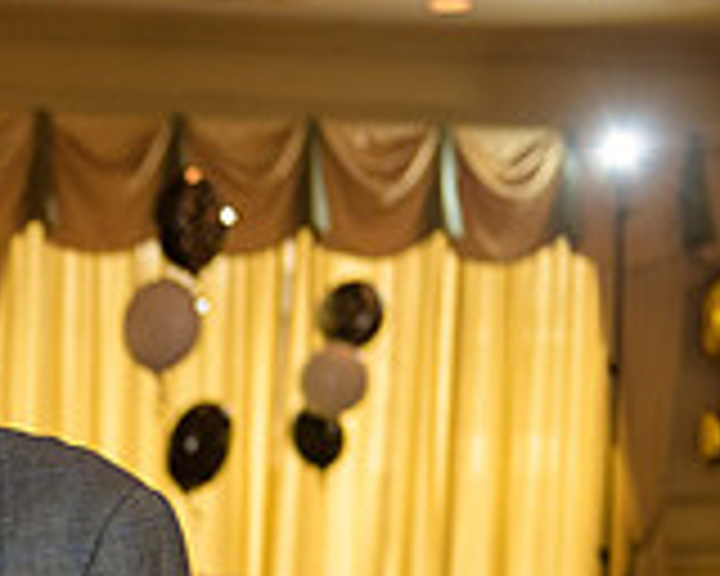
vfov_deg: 10.5
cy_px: 767
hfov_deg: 12.6
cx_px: -450
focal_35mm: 143
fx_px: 3047
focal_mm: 42
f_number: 3.2
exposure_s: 1/125
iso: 1000
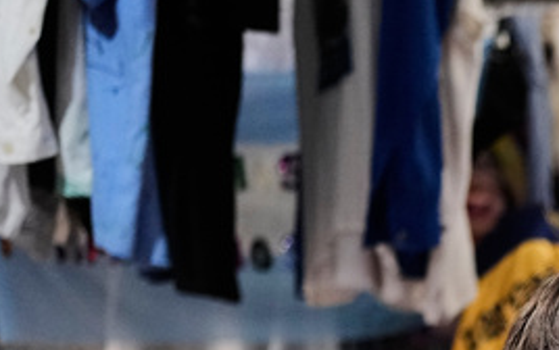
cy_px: 583
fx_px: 2074
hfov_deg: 13.7
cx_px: 1020
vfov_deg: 9.3
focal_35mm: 136
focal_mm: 35
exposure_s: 1/80
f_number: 1.4
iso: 3200
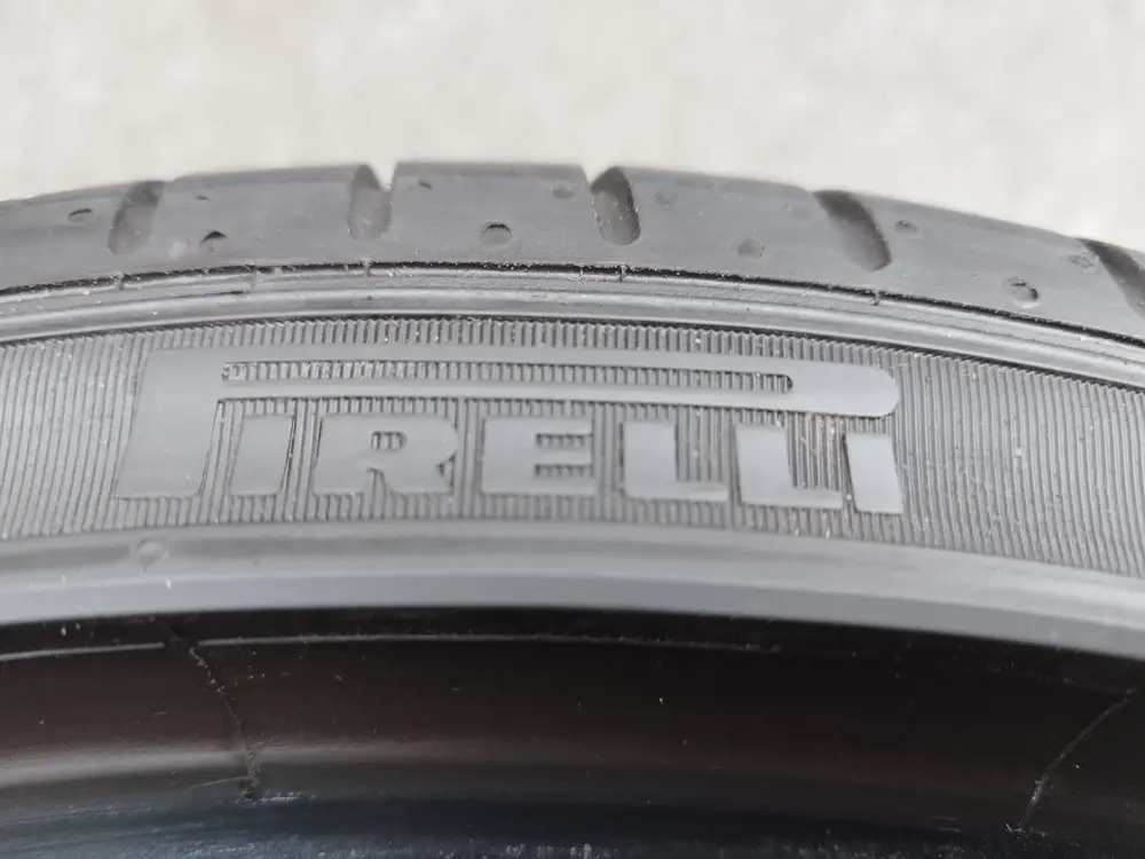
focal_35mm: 25
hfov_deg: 69.4
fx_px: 827
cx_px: 572
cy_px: 430
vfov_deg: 54.9
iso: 420
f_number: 1.89
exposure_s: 1/50
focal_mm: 5.95
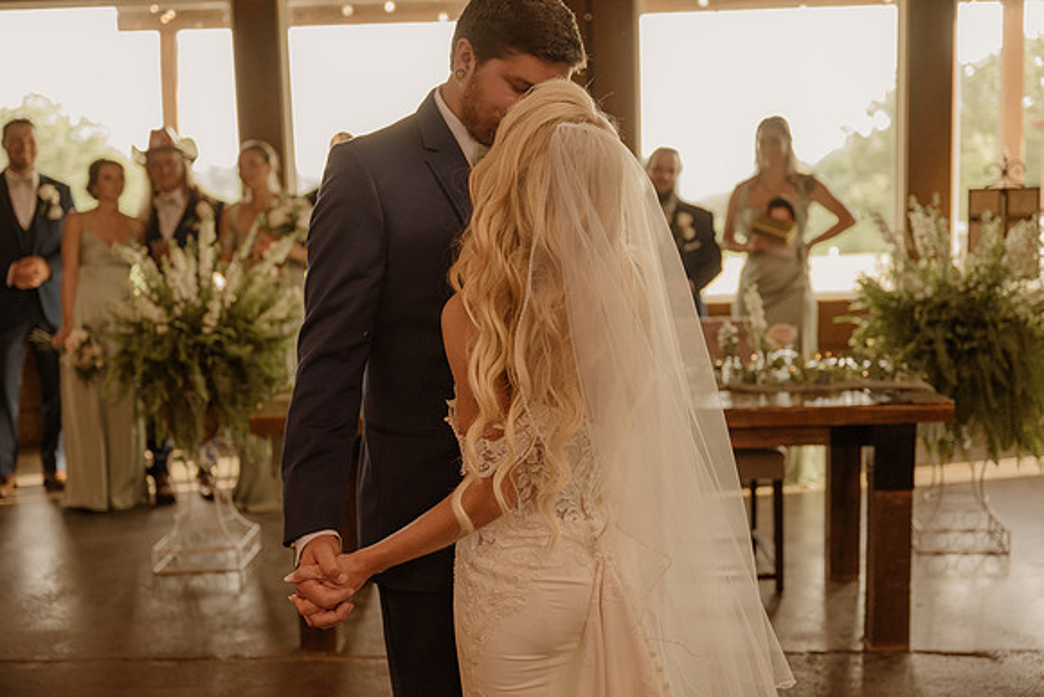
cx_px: 522
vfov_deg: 29.3
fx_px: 1334
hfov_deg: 42.7
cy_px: 348
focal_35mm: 46
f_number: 2.8
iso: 1000
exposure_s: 1/250
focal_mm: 46
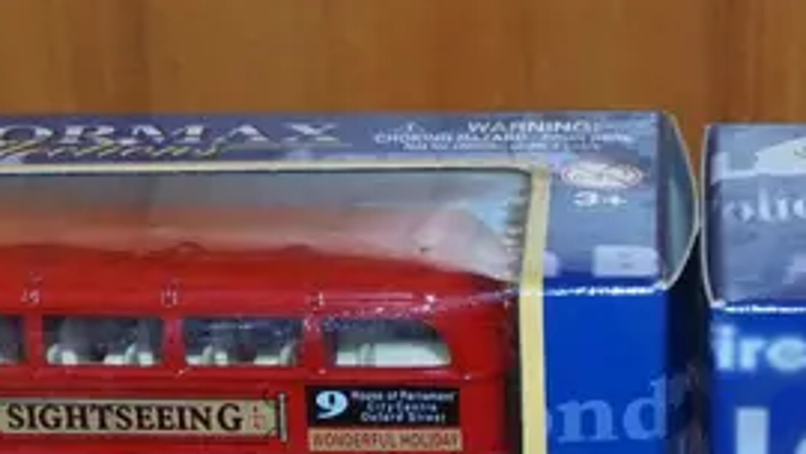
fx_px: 3356
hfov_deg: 13.6
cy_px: 511
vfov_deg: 7.7
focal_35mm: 157
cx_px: 699
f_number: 5.6
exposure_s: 1/60
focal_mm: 19
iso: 1250
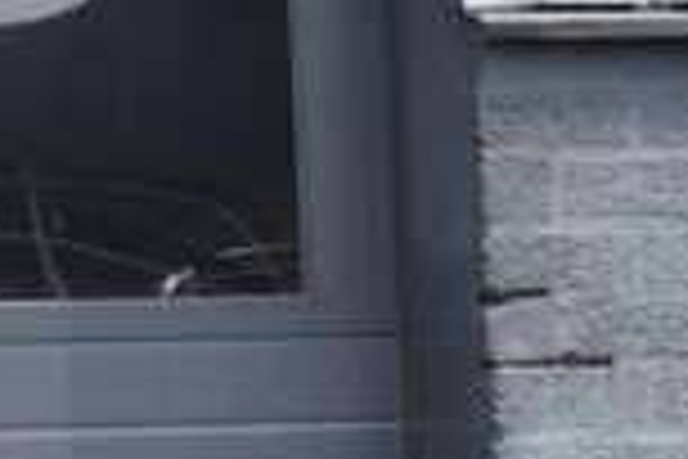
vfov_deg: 3.4
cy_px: 14
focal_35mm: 401
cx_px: -1547
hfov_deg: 4.8
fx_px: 7663
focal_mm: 40
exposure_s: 1/250
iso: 220
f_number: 8
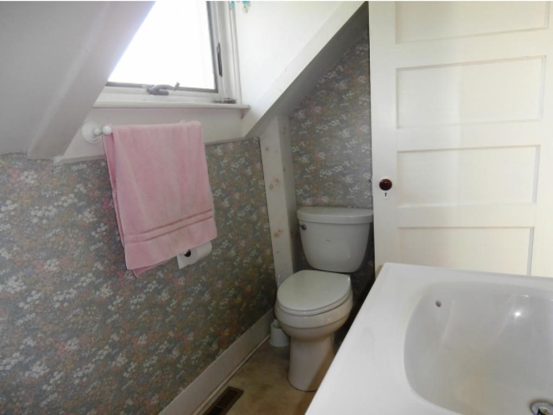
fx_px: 384
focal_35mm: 24
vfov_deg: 56.9
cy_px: 208
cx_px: 276
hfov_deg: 71.6
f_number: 3
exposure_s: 1/30
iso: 200
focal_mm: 4.2
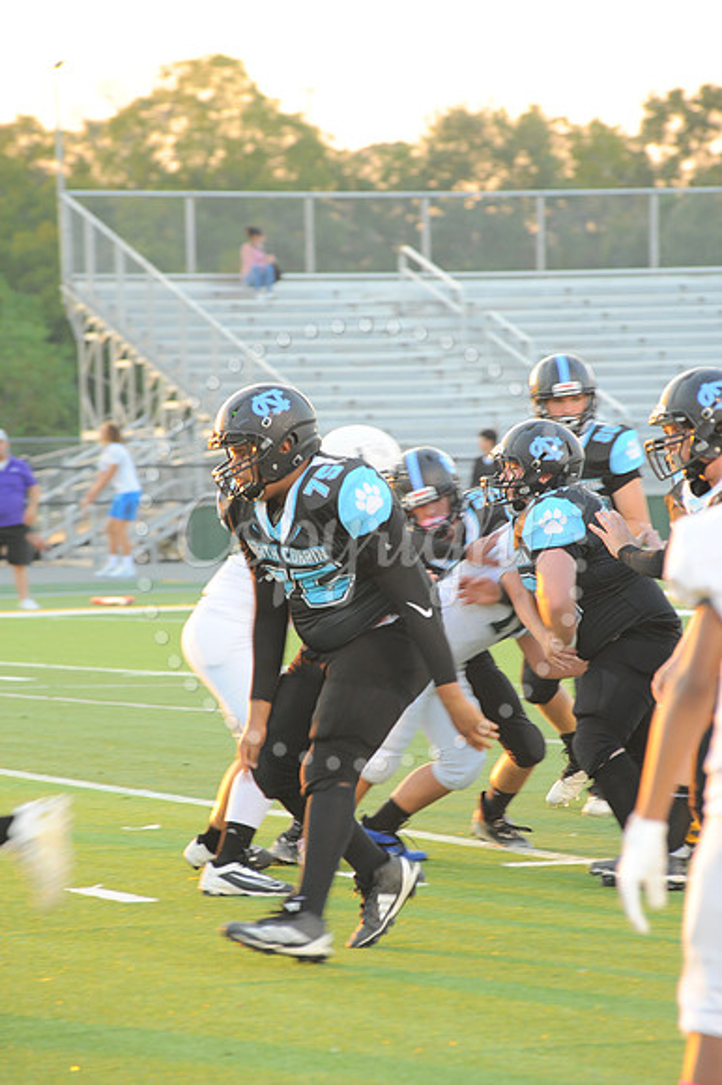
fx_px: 6023
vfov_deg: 10.3
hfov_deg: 6.9
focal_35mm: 200
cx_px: 361
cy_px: 542
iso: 800
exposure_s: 1/100
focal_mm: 200
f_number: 6.3
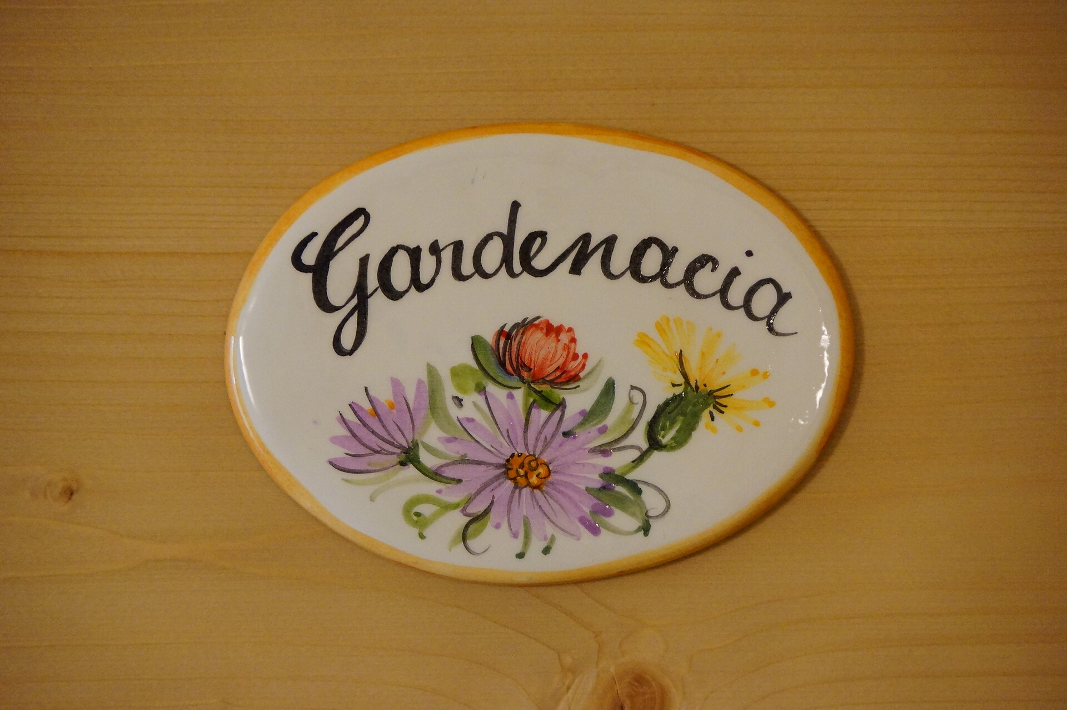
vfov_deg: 3.7
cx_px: 534
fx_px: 11106
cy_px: 355
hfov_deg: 5.5
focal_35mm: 375
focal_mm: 250
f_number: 6.3
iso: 1600
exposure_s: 1/80
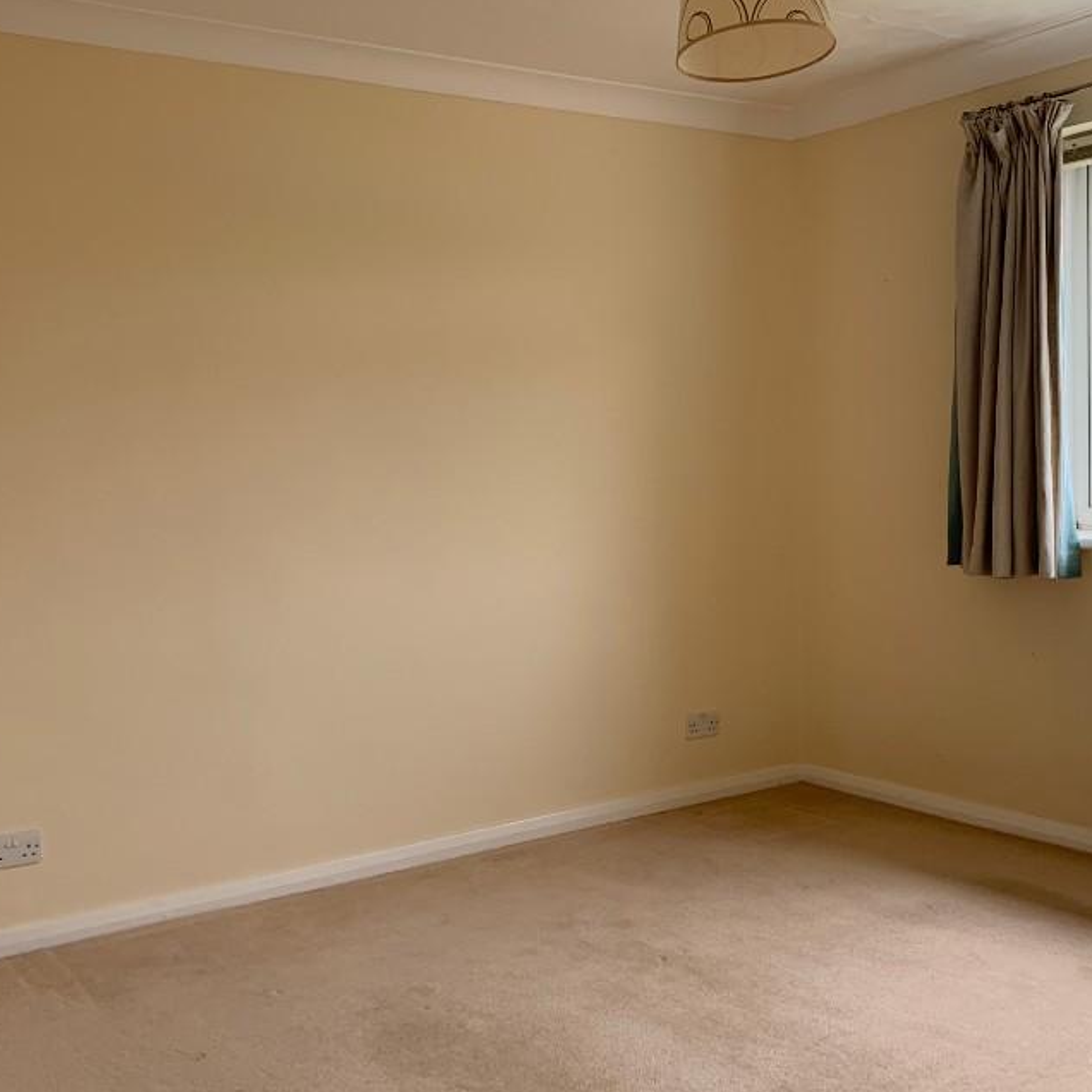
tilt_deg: -4.9
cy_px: 570
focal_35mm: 37
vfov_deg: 44.9
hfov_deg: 44.9
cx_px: 524
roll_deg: +0.8
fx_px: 1321
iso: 50
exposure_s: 1/121
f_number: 1.8
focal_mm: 4.25
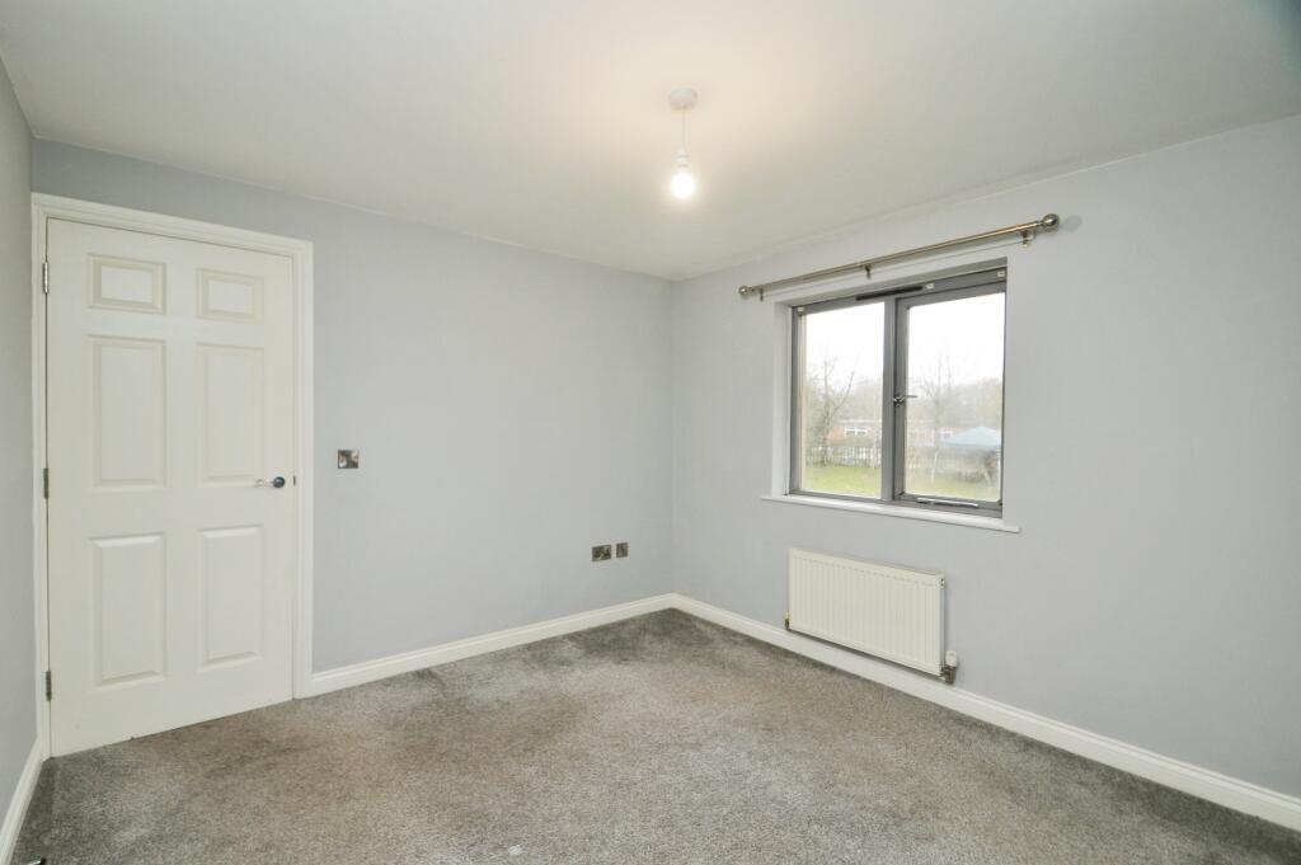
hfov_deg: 100.4
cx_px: 650
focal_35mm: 15
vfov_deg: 77.2
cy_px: 432
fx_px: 542
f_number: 6.3
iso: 320
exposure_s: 1/15
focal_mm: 10
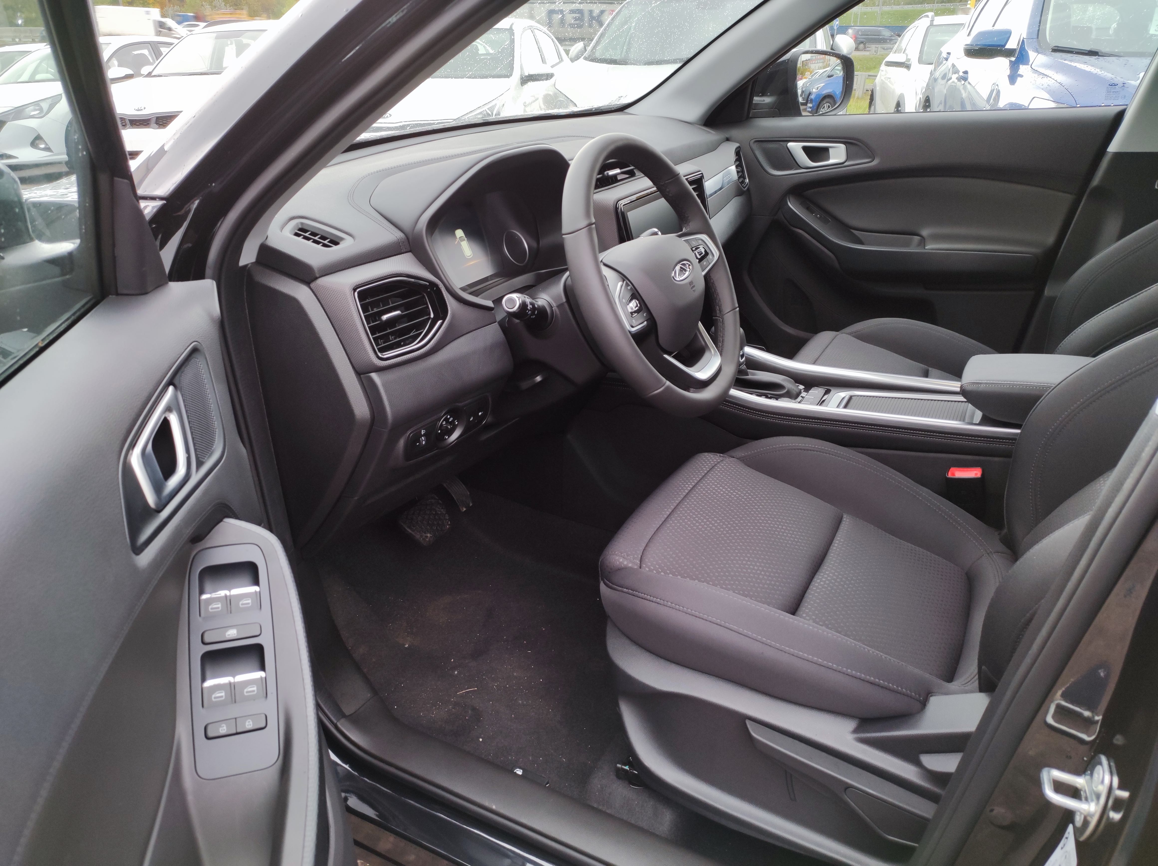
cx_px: 579
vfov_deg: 74.6
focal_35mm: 17
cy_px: 433
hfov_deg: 91.1
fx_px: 568
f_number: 1.79
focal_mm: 4.74
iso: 224
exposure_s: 1/40
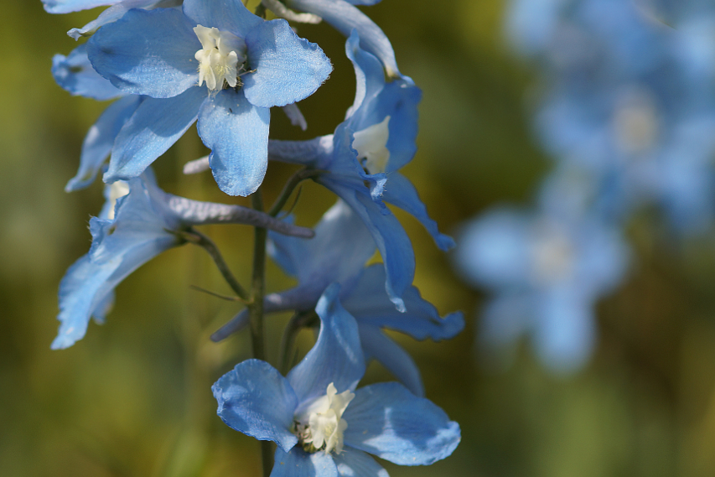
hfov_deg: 9.7
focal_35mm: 211
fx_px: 4191
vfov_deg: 6.5
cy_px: 220
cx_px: 314
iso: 100
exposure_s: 1/1000
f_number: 4
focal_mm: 100
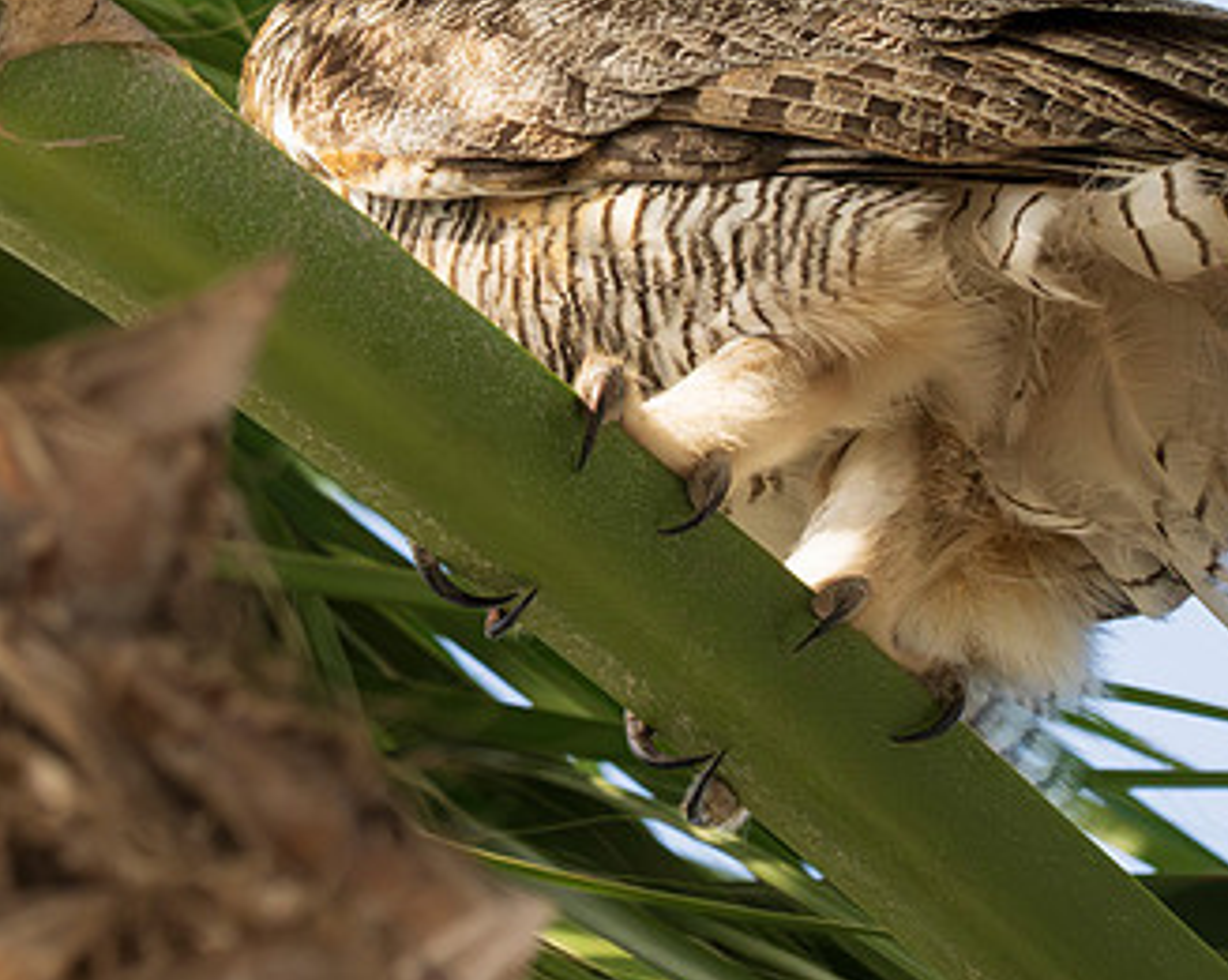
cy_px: 110
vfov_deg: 0.8
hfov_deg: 1.0
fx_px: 68810
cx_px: 604
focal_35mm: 1895
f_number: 8
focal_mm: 600
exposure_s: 1/1600
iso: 4000
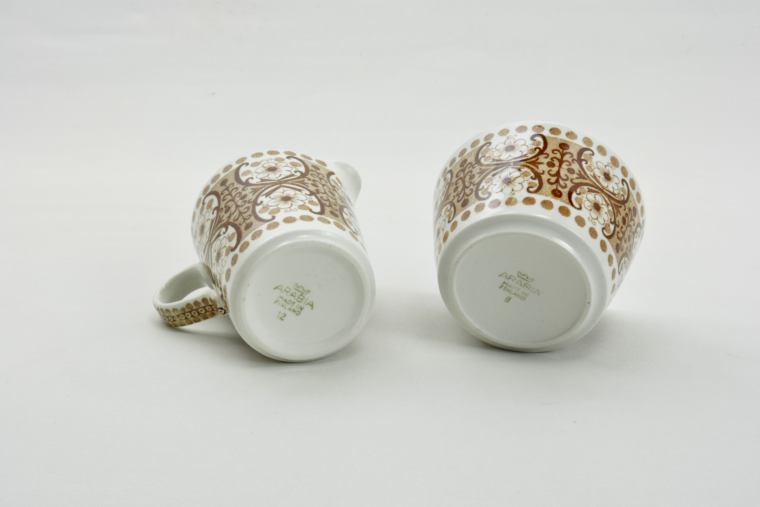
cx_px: 380
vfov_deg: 26.5
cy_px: 254
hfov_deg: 38.9
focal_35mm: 51
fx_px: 1077
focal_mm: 34
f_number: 22
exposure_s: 2
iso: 400
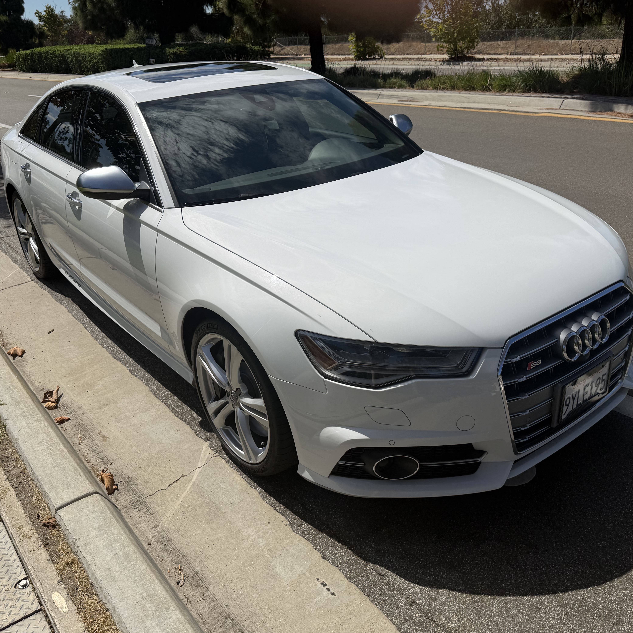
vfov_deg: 55.6
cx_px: 298
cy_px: 312
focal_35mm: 29
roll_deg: +3.3
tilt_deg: -22.1
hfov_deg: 55.6
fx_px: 600
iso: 80
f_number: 1.78
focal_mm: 6.76
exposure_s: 1/10309
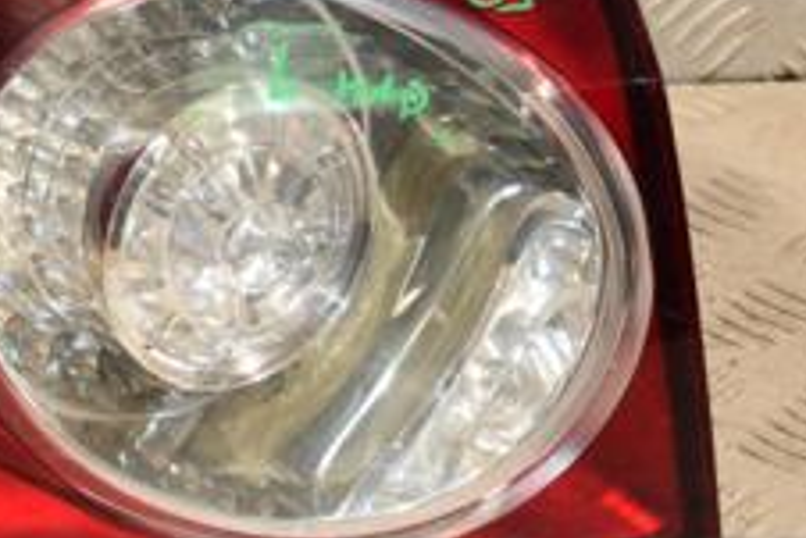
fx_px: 4017
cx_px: 132
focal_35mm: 179
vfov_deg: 7.7
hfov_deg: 11.4
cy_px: 118
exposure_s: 1/200
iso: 800
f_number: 4.8
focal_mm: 45
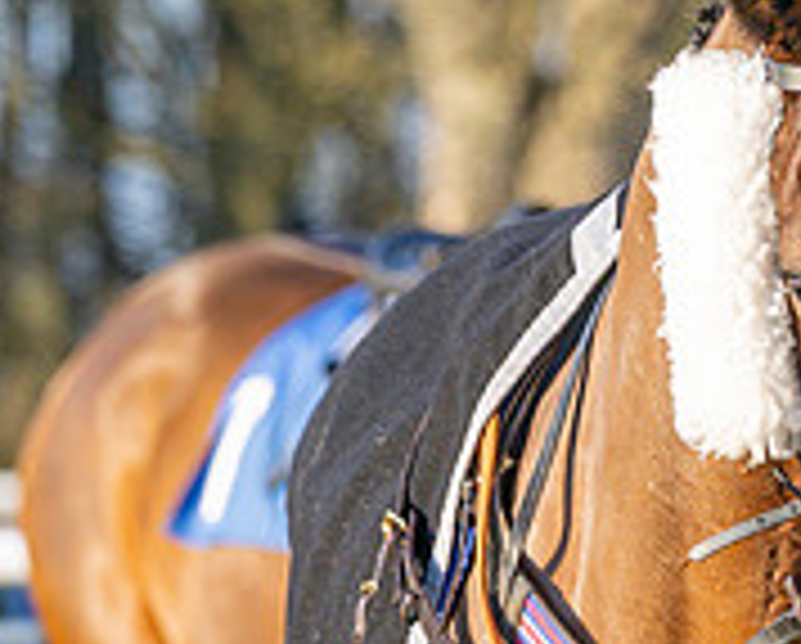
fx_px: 20540
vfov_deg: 1.8
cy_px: 722
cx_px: 1052
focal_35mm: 865
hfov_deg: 2.2
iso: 400
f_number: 4
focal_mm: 150
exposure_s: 1/1000
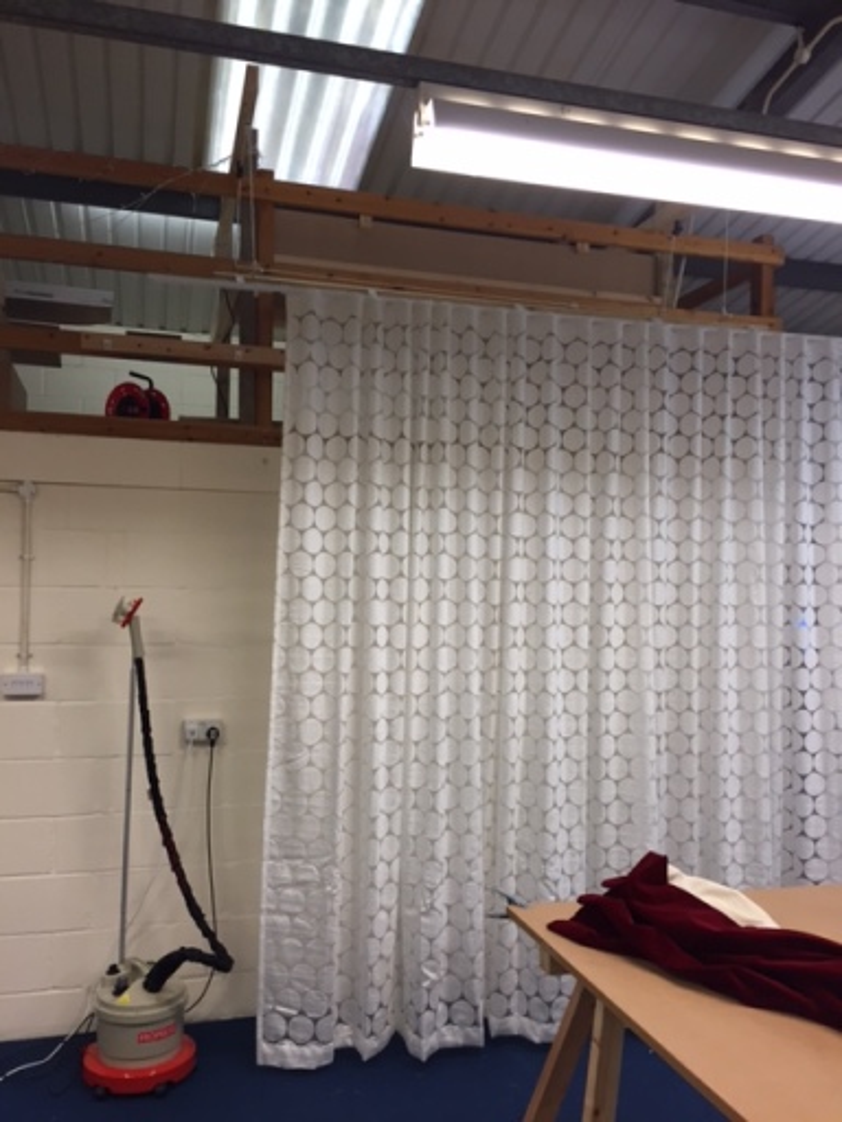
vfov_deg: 61.7
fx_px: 941
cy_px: 561
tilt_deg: +2.6
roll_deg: -0.8
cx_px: 421
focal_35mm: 29
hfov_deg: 48.2
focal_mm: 4.15
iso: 40
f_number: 2.2
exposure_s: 1/33
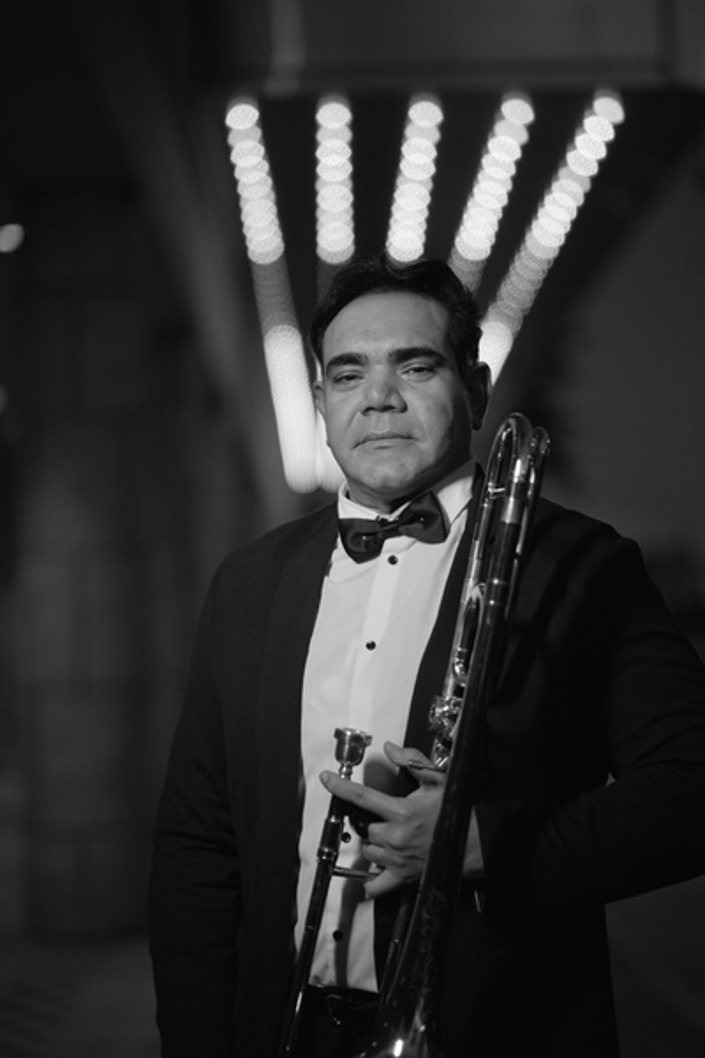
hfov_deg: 16.1
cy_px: 529
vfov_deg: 23.9
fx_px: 2497
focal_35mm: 85
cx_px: 352
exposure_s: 1/200
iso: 4000
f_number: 1.8
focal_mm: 85
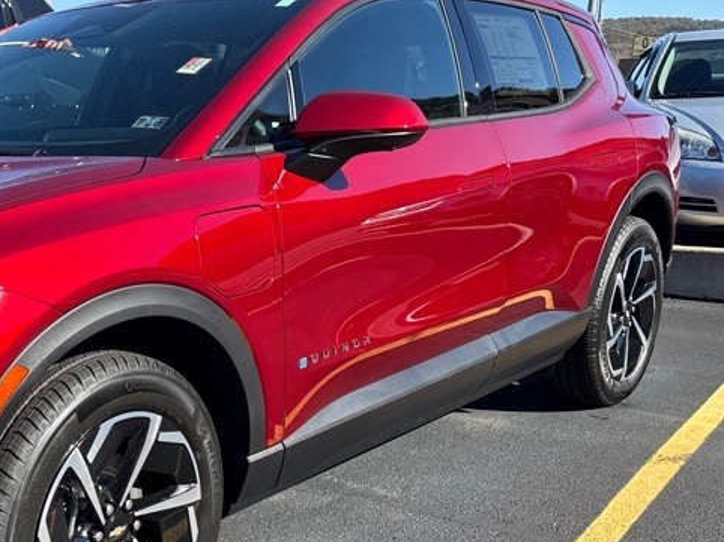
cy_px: 393
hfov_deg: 34.9
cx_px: 44
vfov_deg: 28.2
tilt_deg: -14.7
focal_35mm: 51
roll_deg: +0.6
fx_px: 1066
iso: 100
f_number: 1.78
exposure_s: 1/1949
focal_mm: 6.76
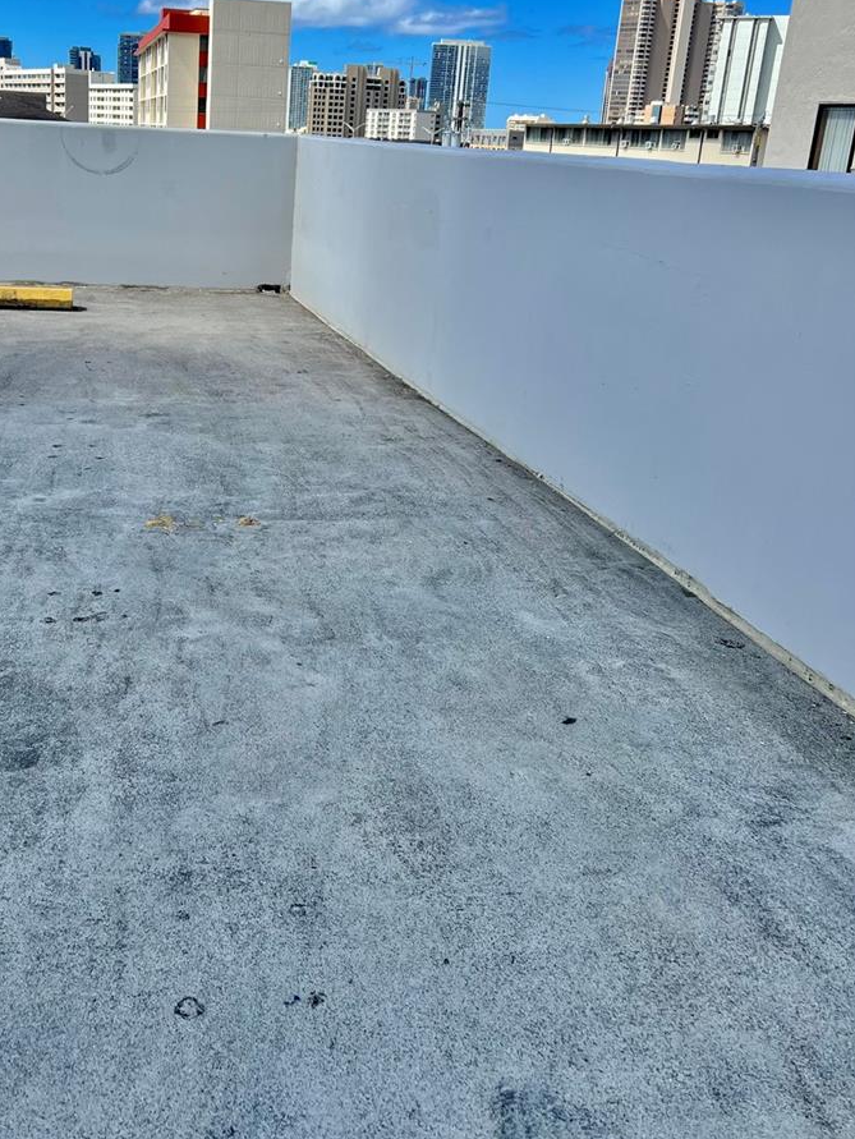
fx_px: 1152
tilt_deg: -19.1
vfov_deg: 52.4
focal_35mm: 35
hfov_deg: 40.2
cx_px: 284
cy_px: 486
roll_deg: -3.3
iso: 50
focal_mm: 5.7
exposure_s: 1/3165
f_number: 1.5
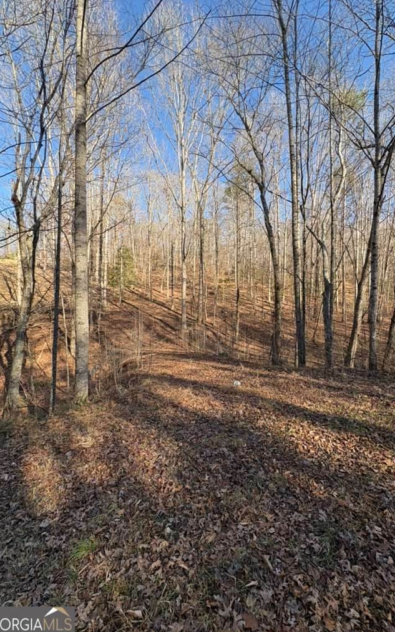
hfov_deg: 74.6
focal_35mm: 15
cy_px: 319
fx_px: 258
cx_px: 218
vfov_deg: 101.5
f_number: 2.2
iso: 40
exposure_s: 1/390
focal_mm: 2.22
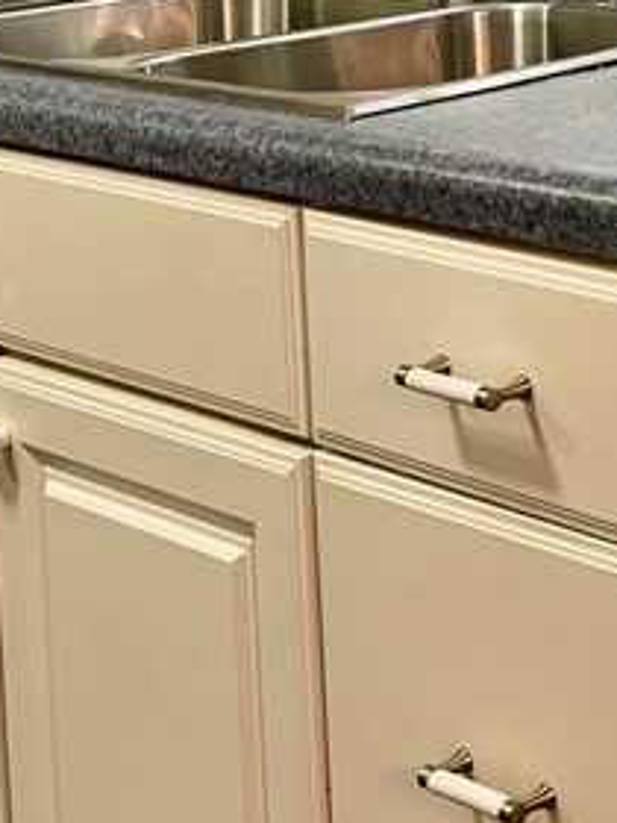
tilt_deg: -1.9
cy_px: -247
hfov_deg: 14.3
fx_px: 2258
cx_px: 990
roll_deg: +3.0
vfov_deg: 19.1
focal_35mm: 95
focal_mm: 5.96
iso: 125
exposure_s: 1/60
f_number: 1.6
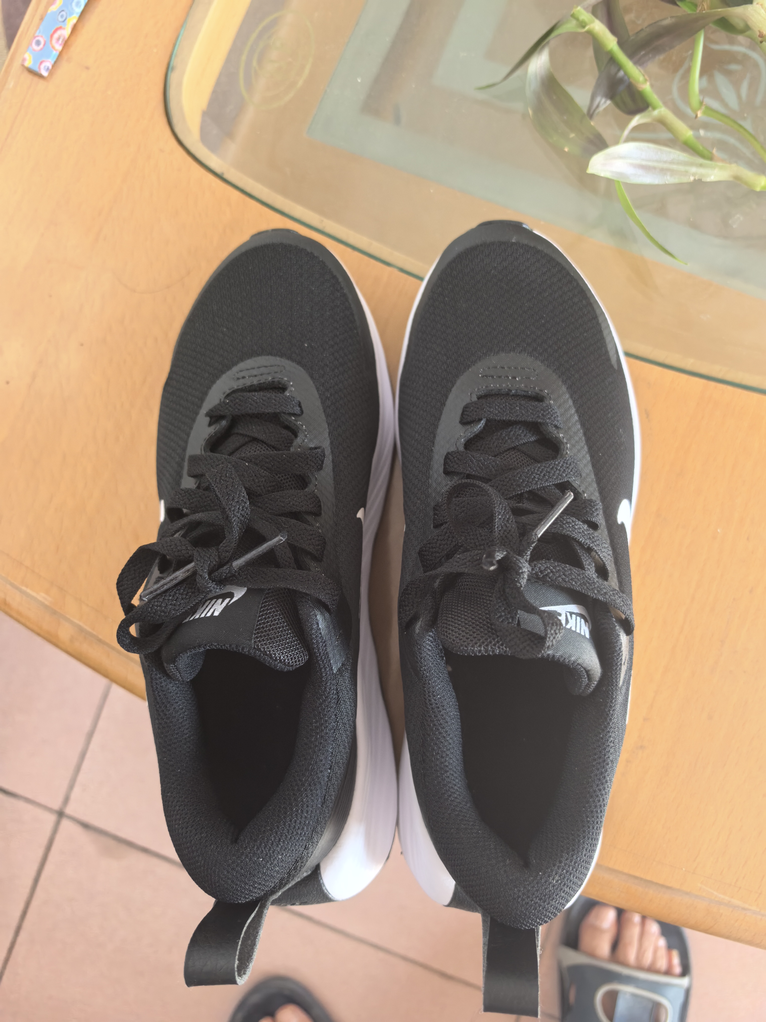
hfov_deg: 56.8
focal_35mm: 24
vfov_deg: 71.6
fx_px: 708
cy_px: 511
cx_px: 383
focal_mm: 6.98
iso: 1250
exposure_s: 1/668
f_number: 2
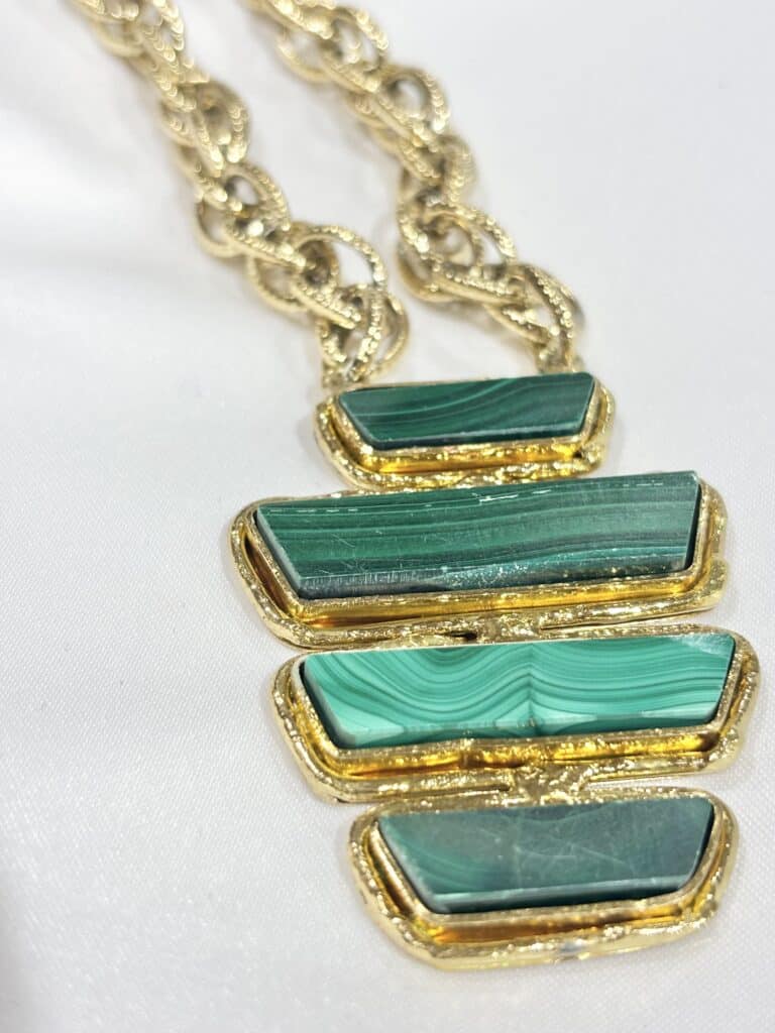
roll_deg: +5.2
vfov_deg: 36.8
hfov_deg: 28.0
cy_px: 516
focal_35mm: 52
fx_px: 1552
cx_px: 388
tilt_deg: -35.0
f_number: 1.6
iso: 32
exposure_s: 1/184
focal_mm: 5.96
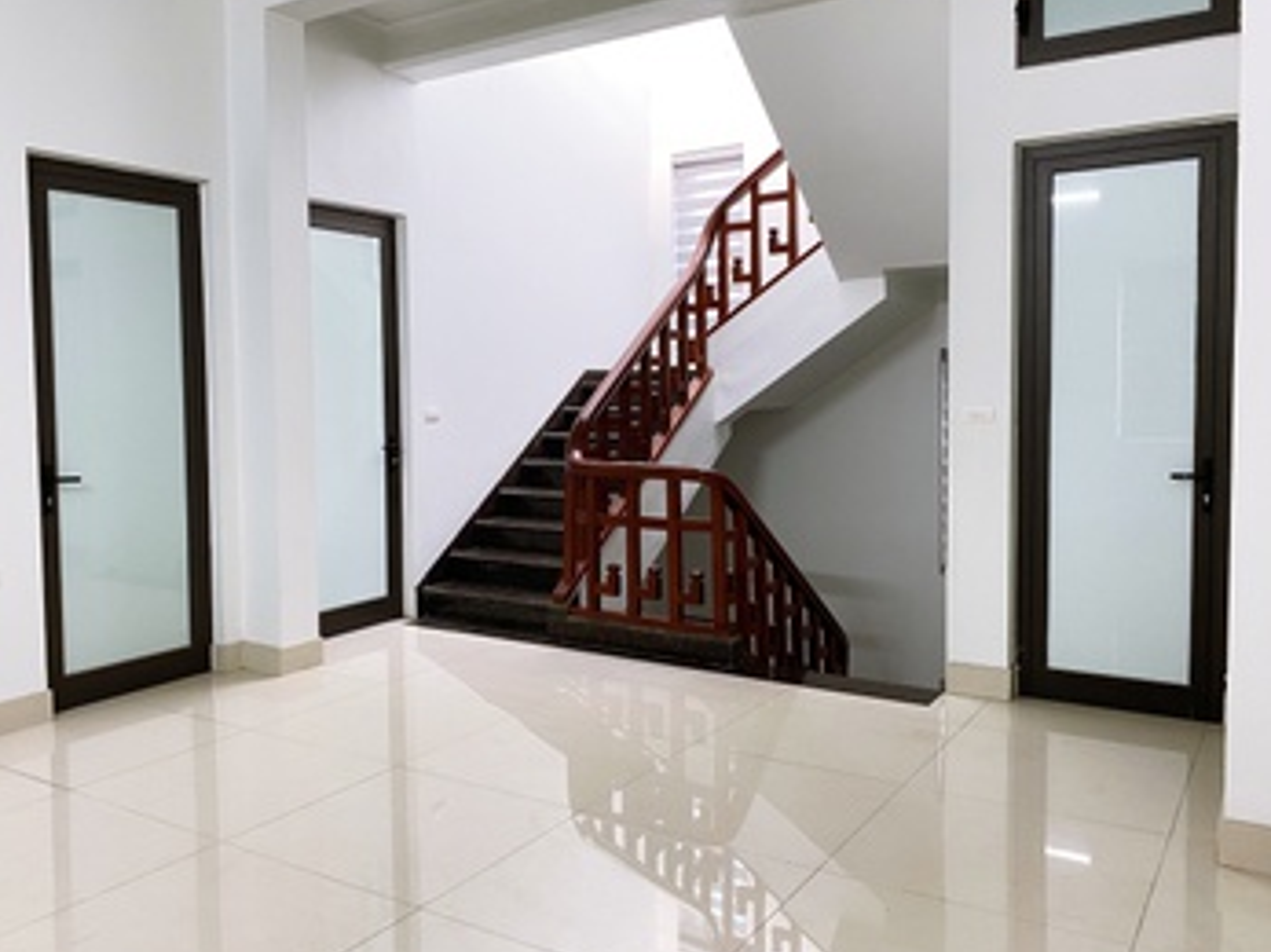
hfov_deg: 59.8
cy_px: 436
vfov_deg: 46.7
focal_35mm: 30
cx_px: 553
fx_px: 1101
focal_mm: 4.25
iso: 100
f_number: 1.8
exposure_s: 1/50
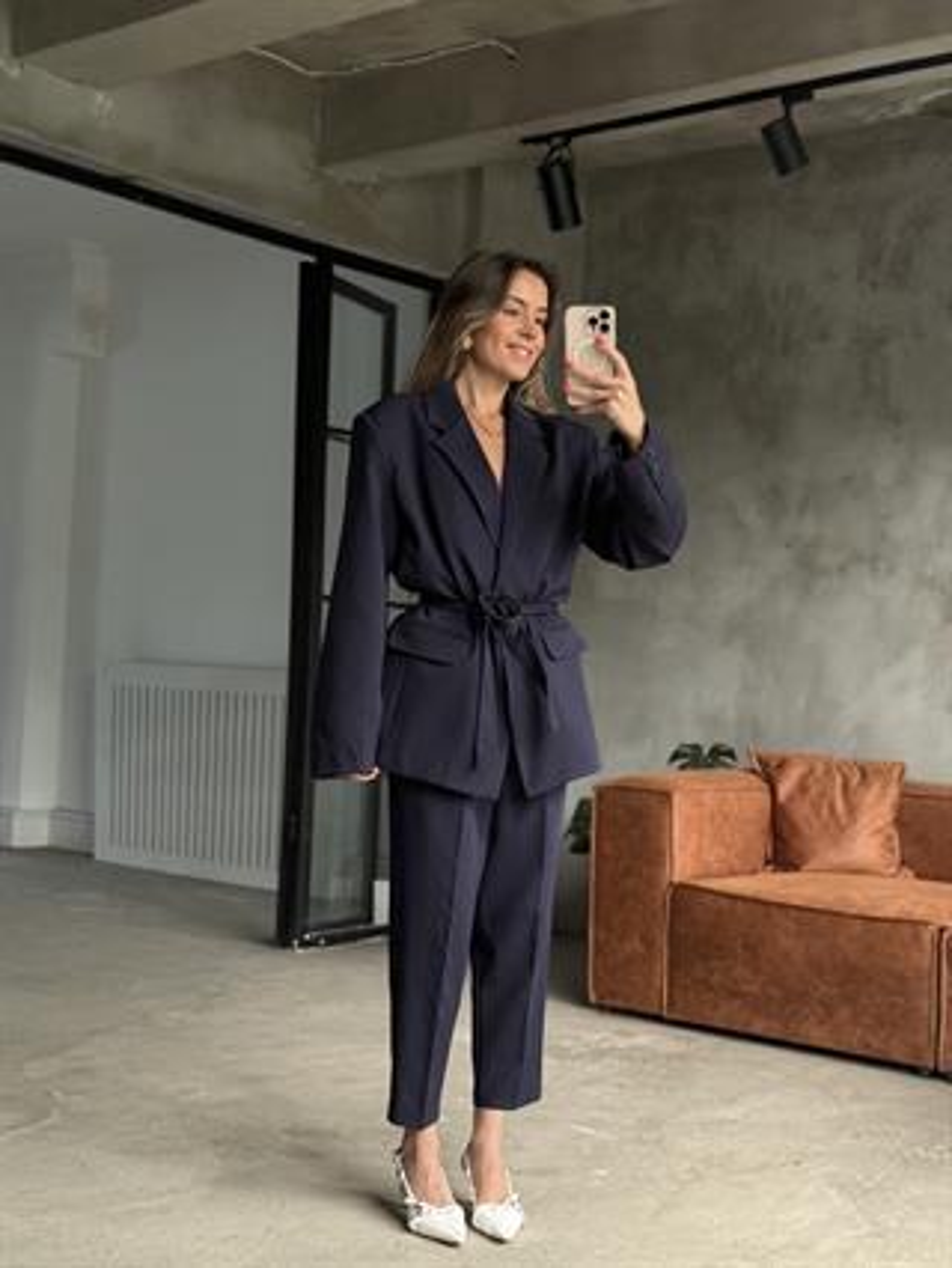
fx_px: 1758
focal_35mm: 48
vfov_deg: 39.6
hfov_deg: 30.3
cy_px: 634
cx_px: 476
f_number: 1.78
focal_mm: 6.76
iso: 500
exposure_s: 1/40
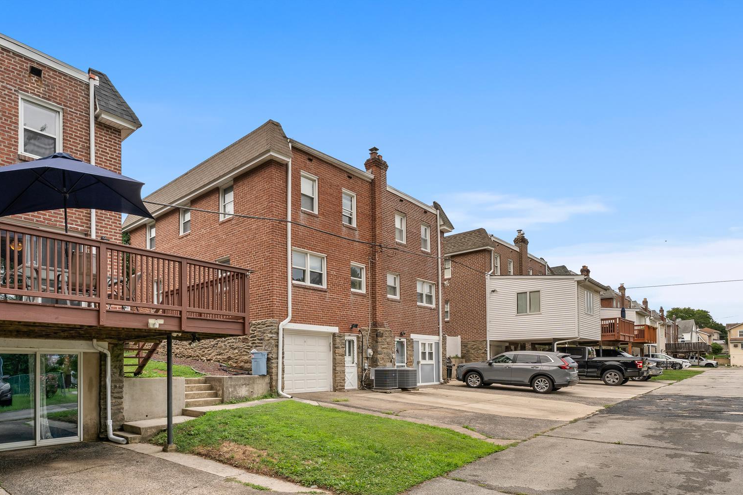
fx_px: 392
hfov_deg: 85.3
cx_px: 282
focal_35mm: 19
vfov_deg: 64.3
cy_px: 280
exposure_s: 1/125
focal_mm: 14
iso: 250
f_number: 10
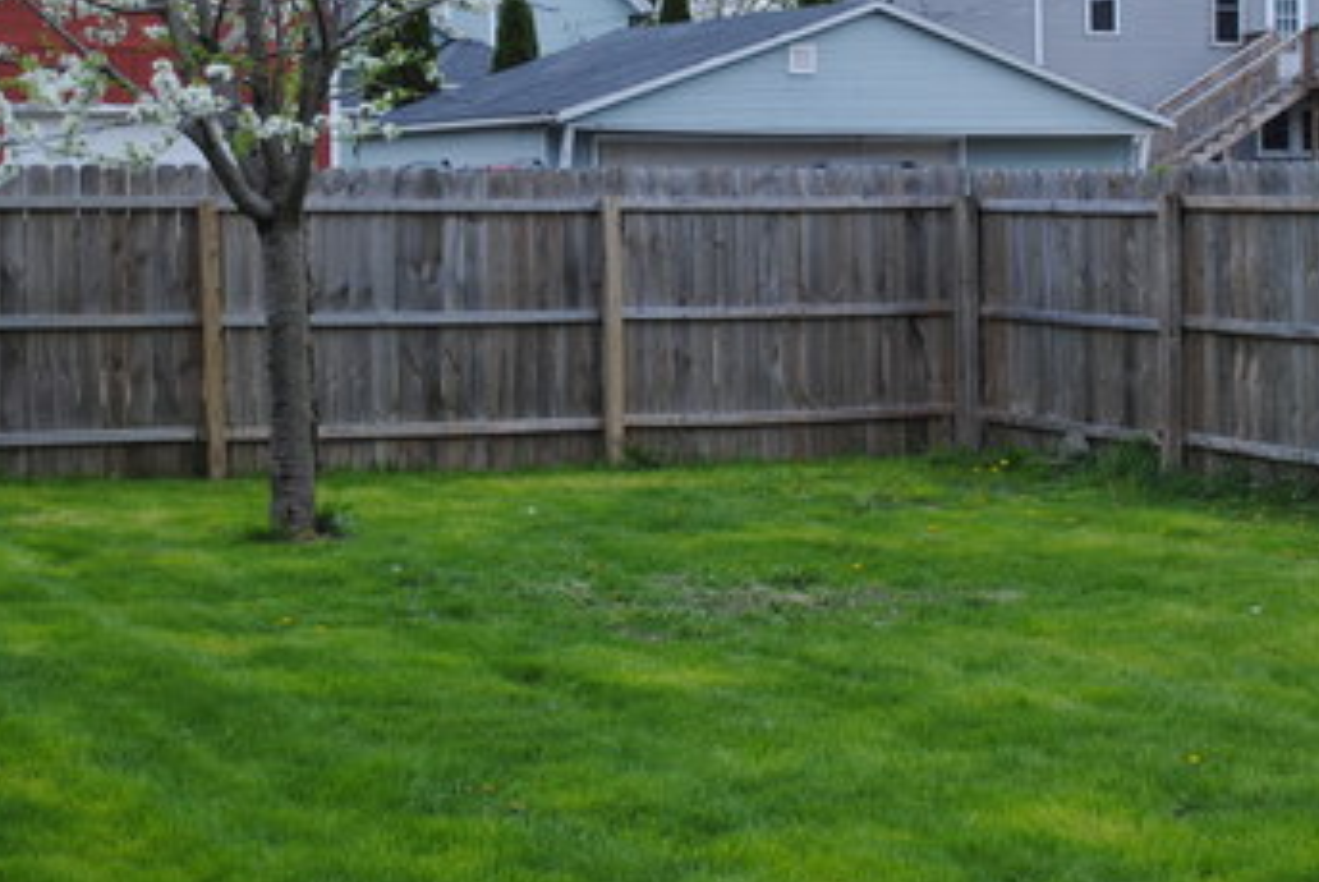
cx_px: 621
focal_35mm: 81
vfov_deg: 16.7
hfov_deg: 25.1
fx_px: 2968
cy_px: 127
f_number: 4.5
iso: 200
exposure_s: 1/30
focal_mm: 29
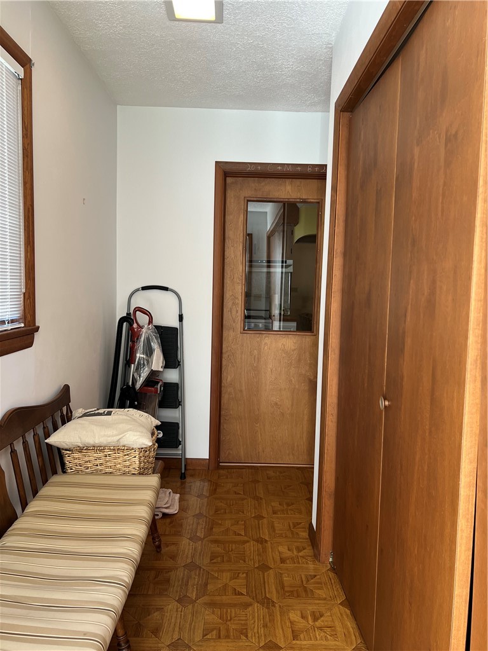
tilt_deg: -5.0
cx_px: 244
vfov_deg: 67.3
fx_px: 489
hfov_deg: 53.1
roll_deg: -1.5
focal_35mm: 26
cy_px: 326
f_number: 1.5
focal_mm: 5.7
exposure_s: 1/60
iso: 80
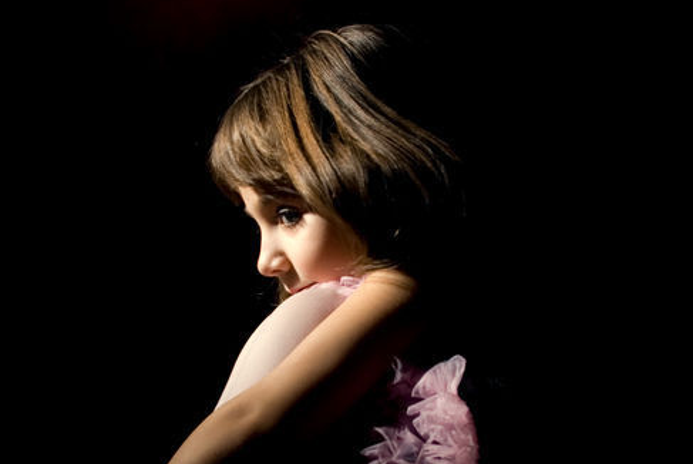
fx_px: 1176
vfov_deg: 22.3
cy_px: 282
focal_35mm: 61
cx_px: 356
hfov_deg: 32.8
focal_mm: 22
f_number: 5
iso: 160
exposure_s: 1/100
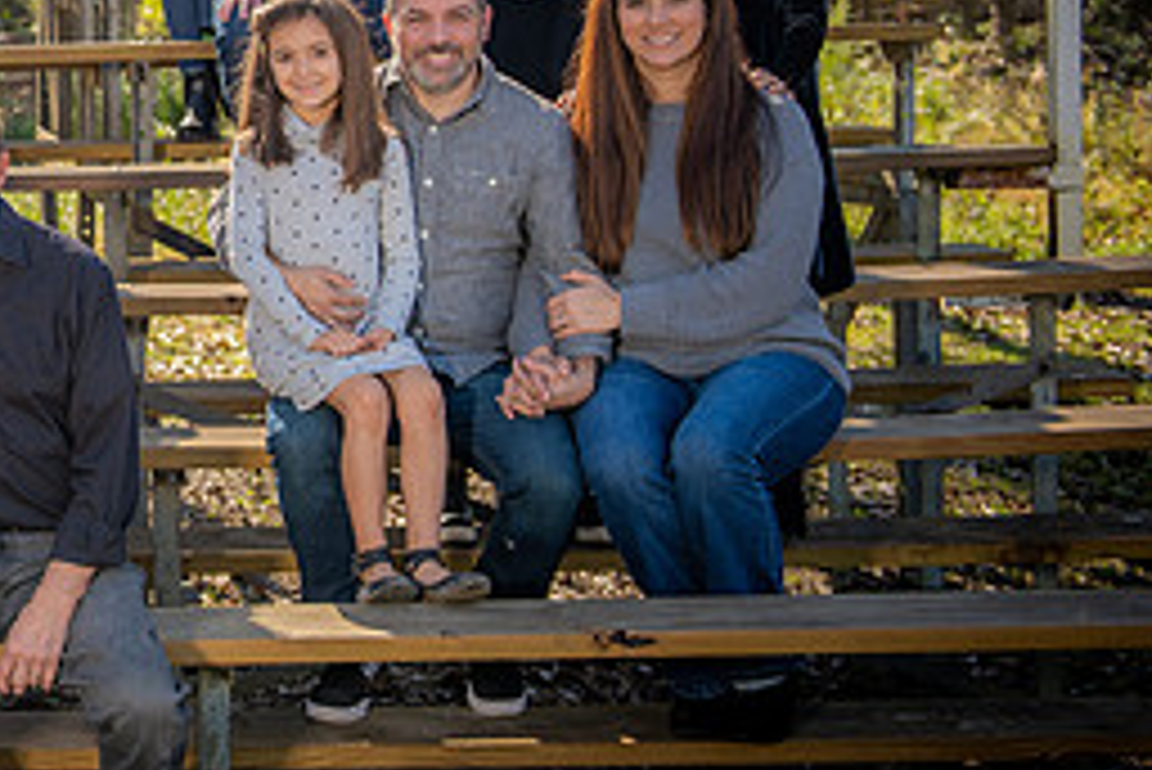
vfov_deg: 15.7
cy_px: 63
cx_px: -144
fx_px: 2753
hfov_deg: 22.2
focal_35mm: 86
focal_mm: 38
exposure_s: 1/250
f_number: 3.5
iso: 50
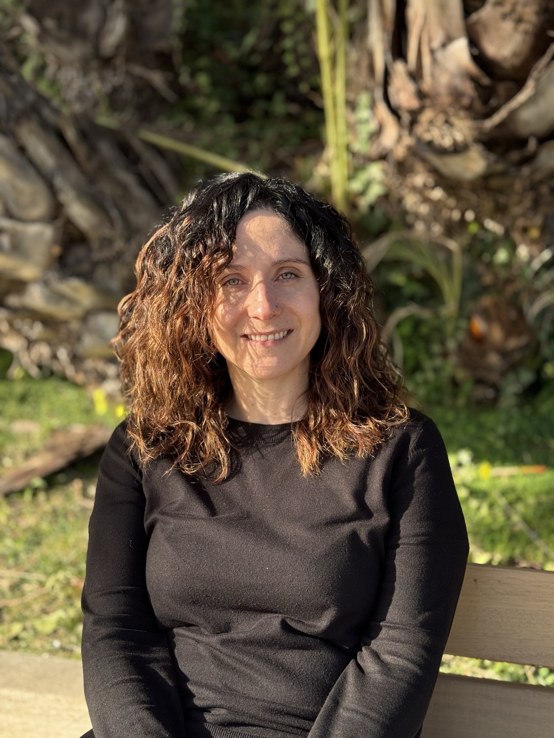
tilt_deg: -9.1
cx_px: 277
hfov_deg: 30.3
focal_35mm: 48
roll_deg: -0.9
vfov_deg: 39.7
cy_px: 369
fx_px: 1024
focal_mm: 6.76
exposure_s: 1/1681
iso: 64
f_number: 1.78
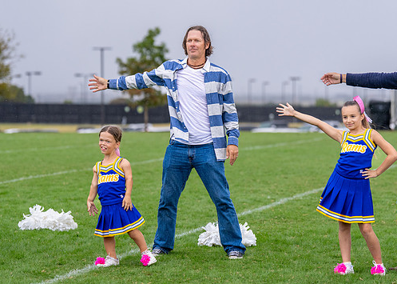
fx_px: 1725
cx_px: 189
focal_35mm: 153
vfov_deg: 9.4
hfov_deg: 13.1
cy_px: 119
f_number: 2.8
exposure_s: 1/1600
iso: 500
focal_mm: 117
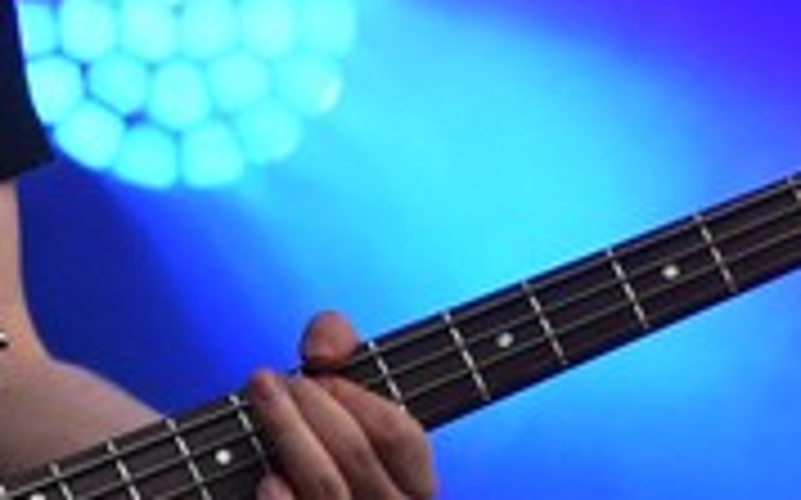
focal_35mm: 516
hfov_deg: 4.1
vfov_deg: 2.5
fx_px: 11257
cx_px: 315
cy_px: 59
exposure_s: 1/4000
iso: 1250
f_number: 4.5
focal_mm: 50
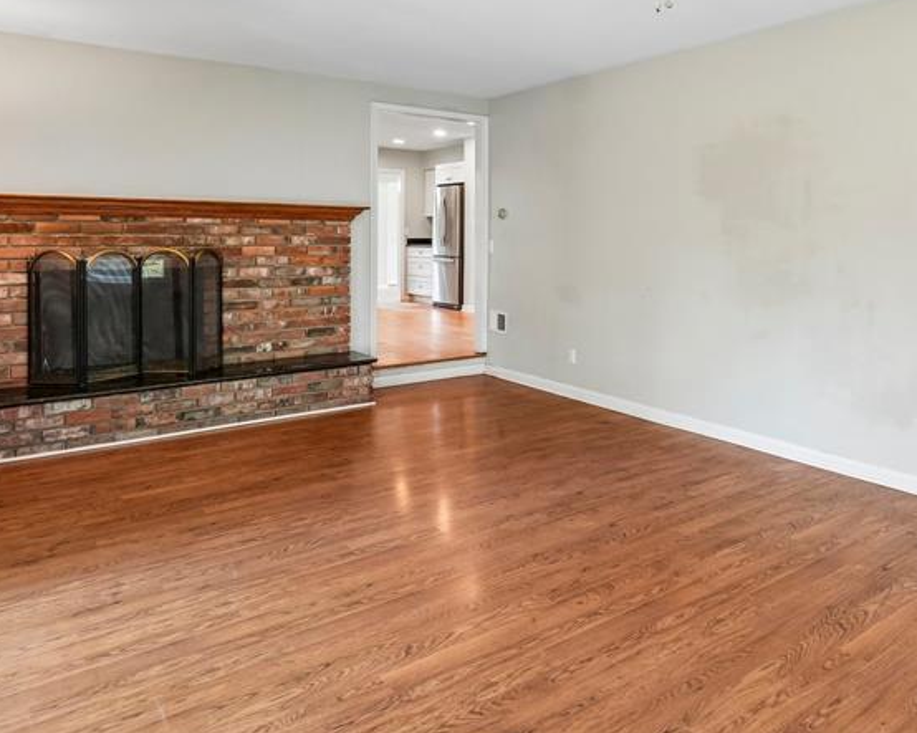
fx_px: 706
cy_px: 255
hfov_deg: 63.3
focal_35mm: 26
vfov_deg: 54.0
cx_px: 652
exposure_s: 1/15
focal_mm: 10
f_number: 8
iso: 400
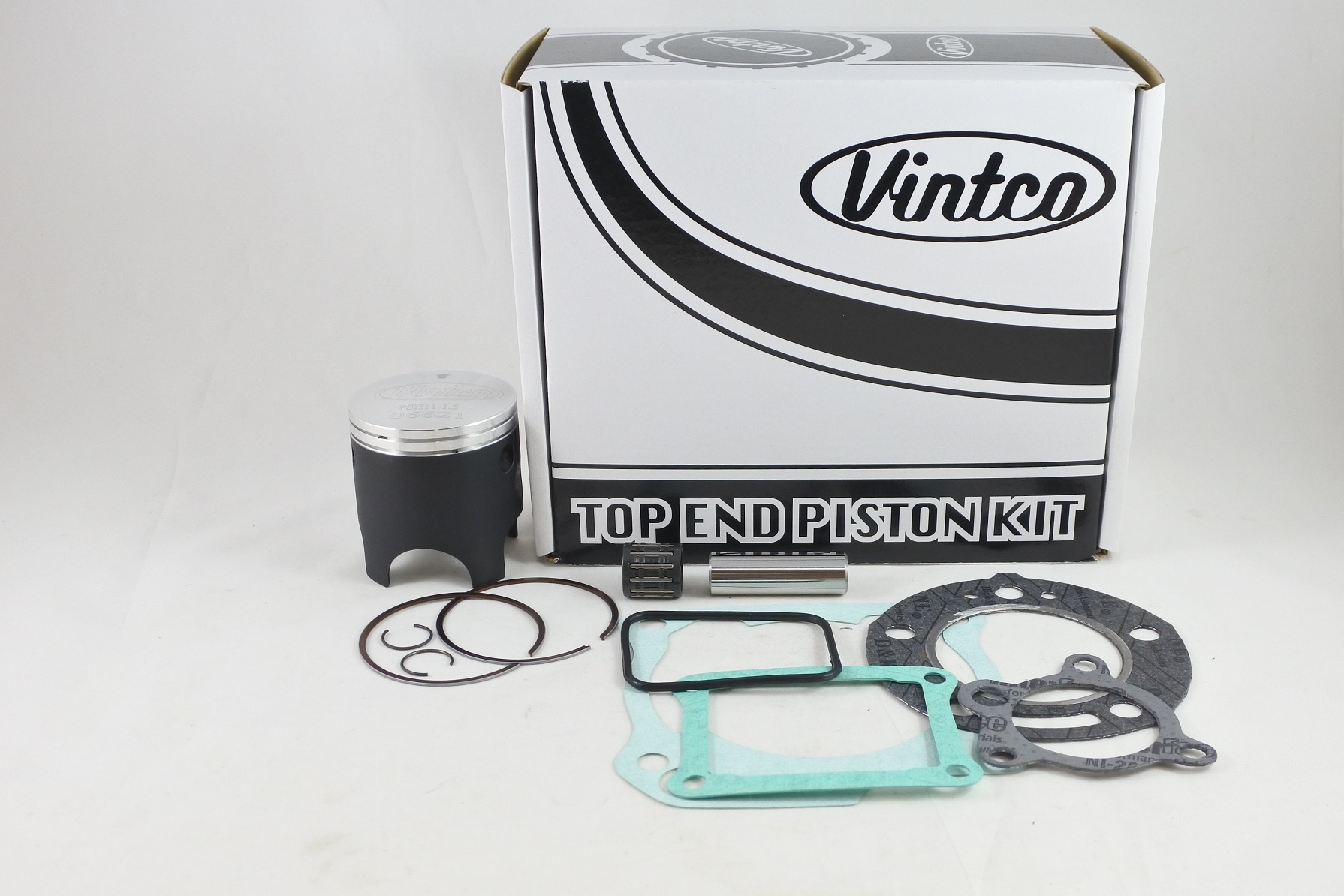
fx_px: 1232
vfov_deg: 40.0
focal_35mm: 33
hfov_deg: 57.2
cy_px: 448
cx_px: 672
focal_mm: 12.3
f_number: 3.8
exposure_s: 1/125
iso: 450
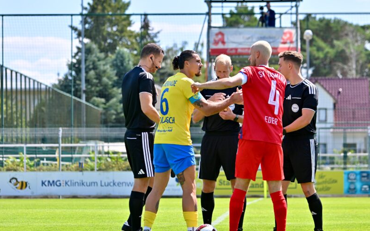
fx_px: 2118
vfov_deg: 6.3
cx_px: 214
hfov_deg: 10.0
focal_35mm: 210
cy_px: 136
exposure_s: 1/1600
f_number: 5
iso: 400
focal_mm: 160
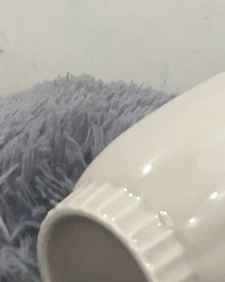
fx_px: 967
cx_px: 159
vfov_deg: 16.3
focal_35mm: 116
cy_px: 23
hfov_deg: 13.2
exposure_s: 1/33
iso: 64
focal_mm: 3.3
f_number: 2.4
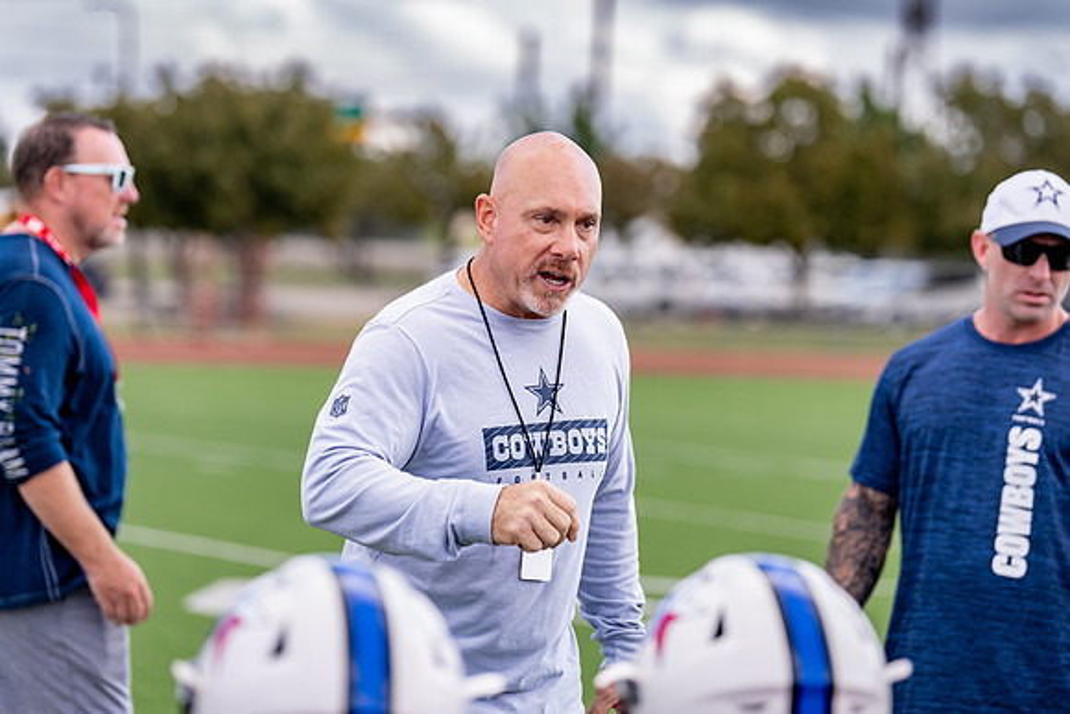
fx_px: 3994
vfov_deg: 10.2
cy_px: 322
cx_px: 520
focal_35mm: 134
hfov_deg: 15.3
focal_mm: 122
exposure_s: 1/2000
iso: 320
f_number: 2.8
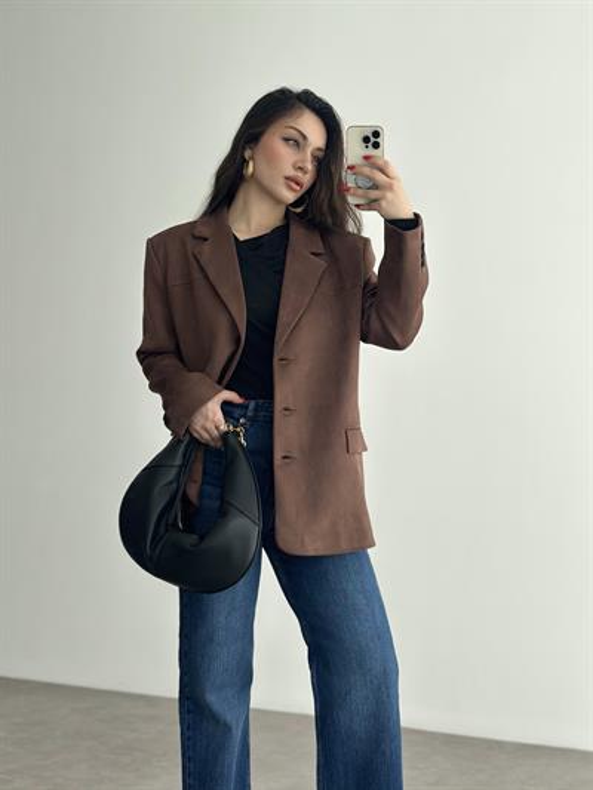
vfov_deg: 39.6
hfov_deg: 30.3
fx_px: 1096
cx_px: 296
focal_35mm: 48
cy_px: 395
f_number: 1.78
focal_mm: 6.86
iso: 80
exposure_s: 1/836
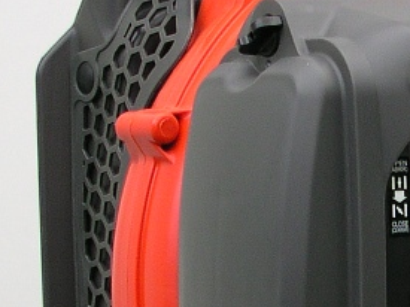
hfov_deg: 14.1
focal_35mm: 138
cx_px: 391
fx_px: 1634
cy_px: 253
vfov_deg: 10.7
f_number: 2.7
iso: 100
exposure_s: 1/118
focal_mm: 5.6
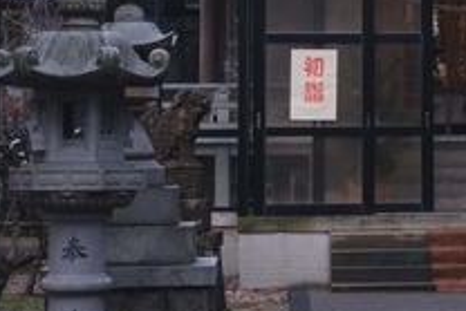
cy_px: -62
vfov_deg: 7.9
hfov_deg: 11.7
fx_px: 2241
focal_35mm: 173
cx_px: 511
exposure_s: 1/125
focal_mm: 30
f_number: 2.8
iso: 400
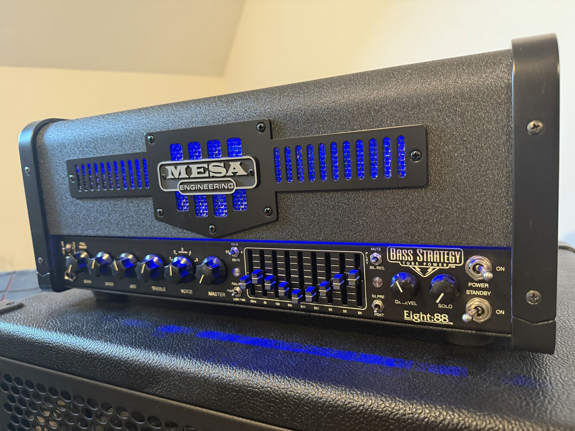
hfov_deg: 71.6
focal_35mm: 24
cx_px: 288
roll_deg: +3.4
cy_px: 216
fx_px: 399
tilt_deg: -6.2
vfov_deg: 56.8
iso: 800
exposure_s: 1/50
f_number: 1.78
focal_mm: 6.76
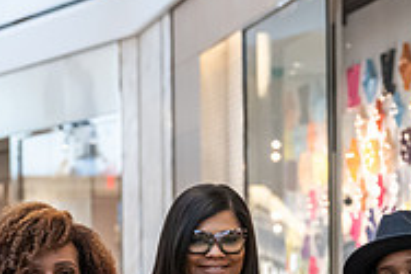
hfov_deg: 10.1
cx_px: 264
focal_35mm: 204
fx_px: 2327
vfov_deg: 6.7
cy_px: 376
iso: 3200
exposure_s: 1/500
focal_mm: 57
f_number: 4
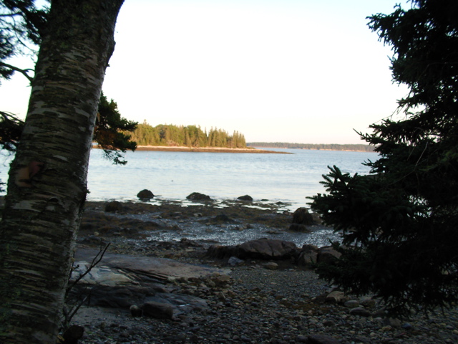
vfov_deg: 37.7
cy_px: 172
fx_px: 503
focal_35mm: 38
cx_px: 229
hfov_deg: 49.0
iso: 50
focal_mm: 5.8
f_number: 3.5
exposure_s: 1/122
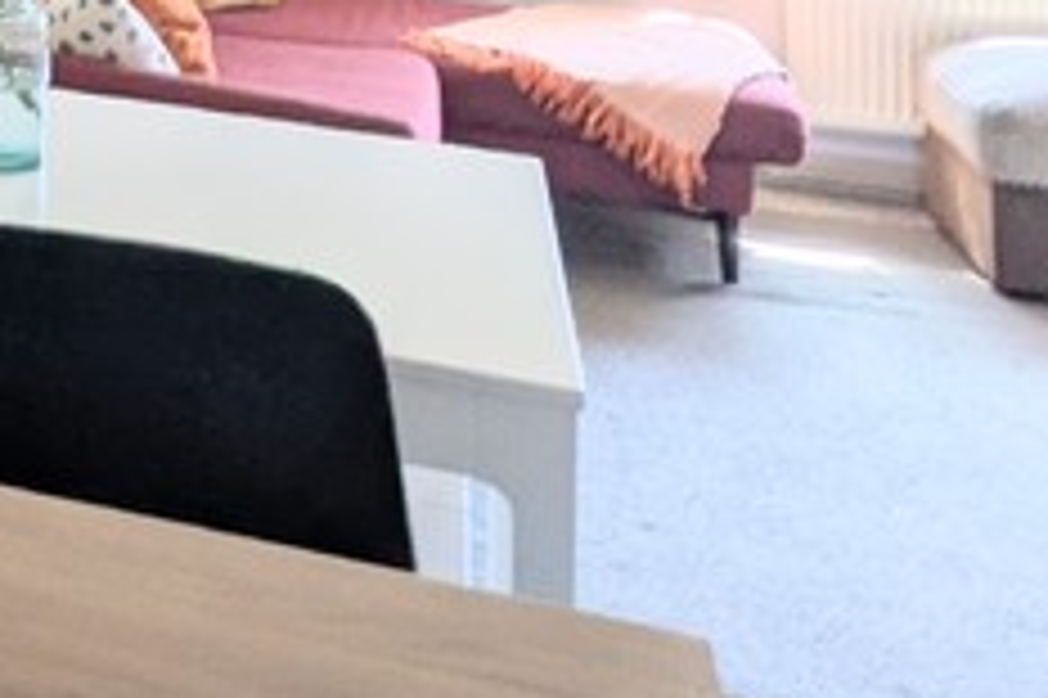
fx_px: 1862
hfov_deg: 25.0
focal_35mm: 64
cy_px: -471
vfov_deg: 17.9
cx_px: -468
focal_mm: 1.83
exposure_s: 1/104
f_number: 2.2
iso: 49
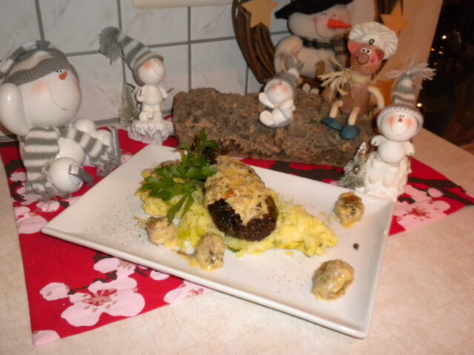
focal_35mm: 37
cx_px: 237
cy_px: 178
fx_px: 507
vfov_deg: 38.7
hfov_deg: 50.1
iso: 400
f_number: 3.5
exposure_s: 1/30
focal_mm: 6.6
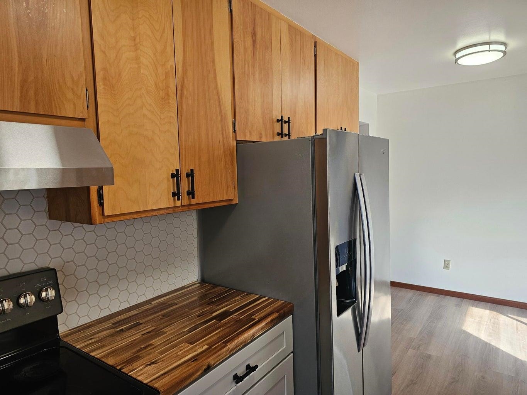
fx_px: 350
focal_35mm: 23
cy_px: 198
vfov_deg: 58.9
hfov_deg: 73.9
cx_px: 264
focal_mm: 6.3
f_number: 1.7
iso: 100
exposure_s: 1/120
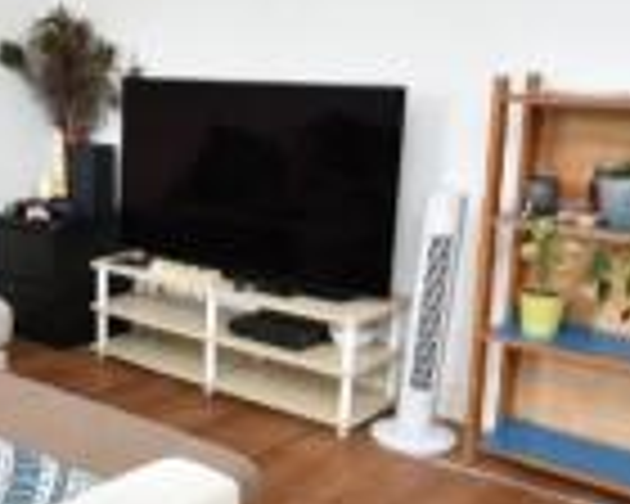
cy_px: 263
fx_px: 895
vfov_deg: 31.4
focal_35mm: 48
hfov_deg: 36.7
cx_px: 81
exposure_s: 1/10
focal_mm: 10
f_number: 4.5
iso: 100
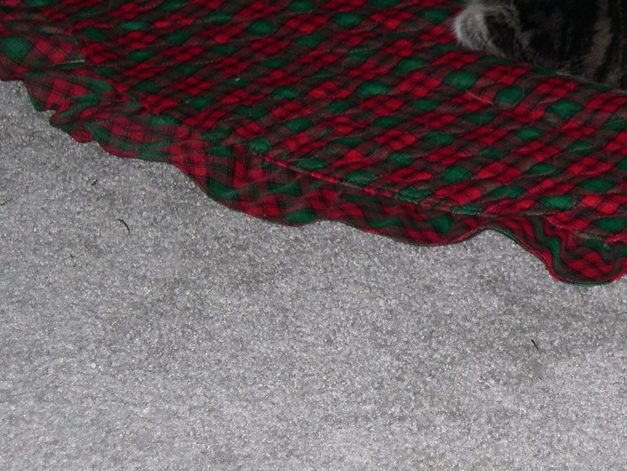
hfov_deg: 12.8
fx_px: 2754
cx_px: 639
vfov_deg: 9.7
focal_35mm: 152
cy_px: 112
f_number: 3.7
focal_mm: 14.2
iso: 112
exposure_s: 1/60
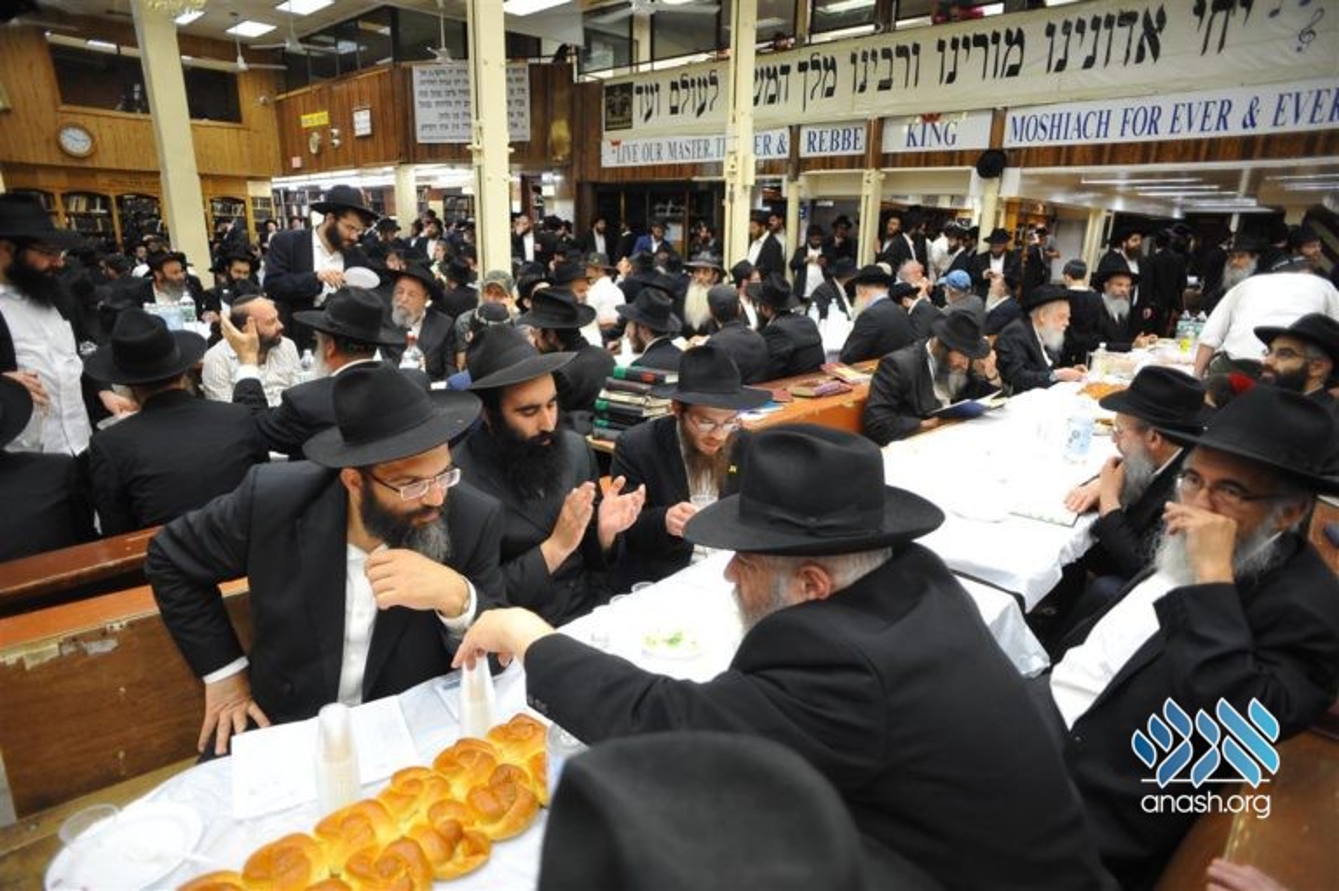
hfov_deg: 84.0
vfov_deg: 61.9
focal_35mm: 20
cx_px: 670
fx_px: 743
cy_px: 446
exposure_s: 1/100
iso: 1250
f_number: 4
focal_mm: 20
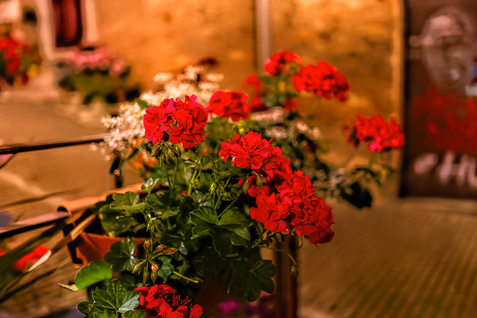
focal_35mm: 35
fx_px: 464
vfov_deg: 37.9
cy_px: 159
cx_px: 238
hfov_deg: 54.4
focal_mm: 23
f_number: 1.4
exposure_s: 1/100
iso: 5000
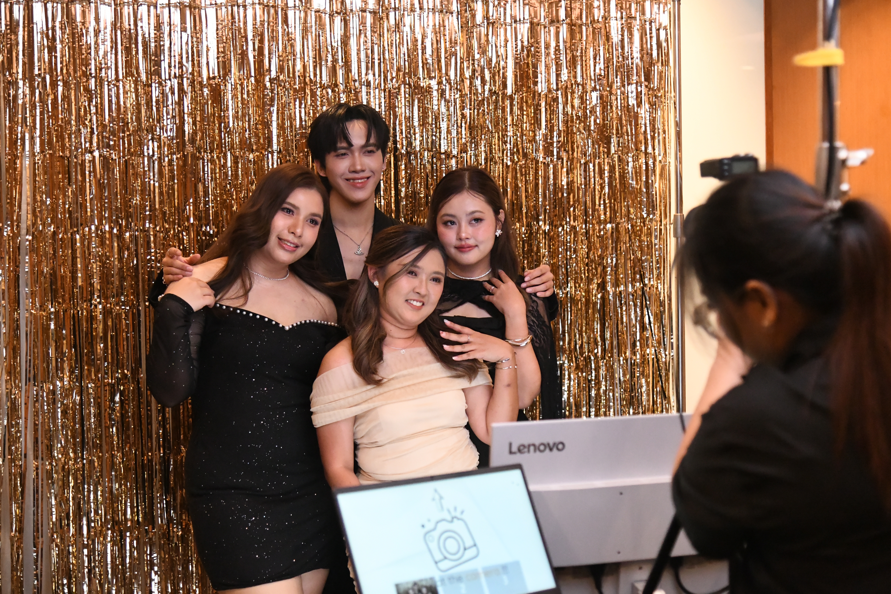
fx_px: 1435
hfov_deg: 34.5
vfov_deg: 23.4
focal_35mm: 58
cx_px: 446
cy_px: 297
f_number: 4
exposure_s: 1/400
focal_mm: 58
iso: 12800
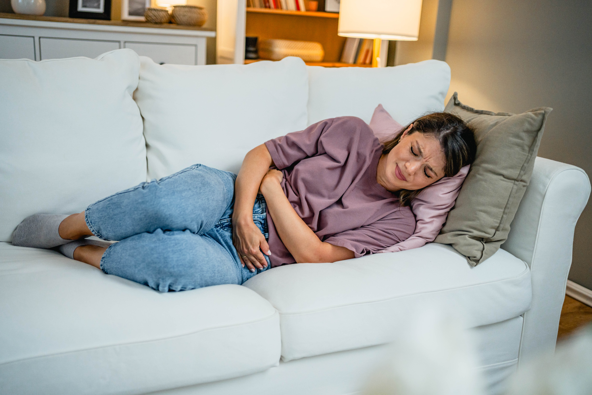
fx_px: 576
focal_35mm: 35
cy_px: 198
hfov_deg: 54.4
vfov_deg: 37.9
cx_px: 296
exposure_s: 1/400
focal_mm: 35
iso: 1250
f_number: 1.8
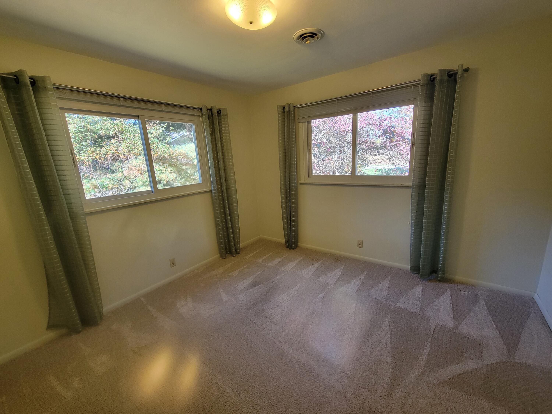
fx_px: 207
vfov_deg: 89.9
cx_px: 276
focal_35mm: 13
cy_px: 207
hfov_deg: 106.2
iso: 160
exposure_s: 1/60
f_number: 2.2
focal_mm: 2.2
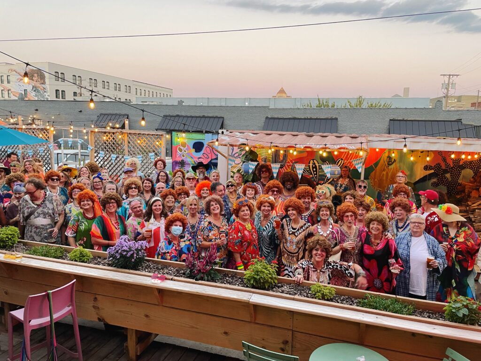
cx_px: 240
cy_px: 180
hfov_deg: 67.3
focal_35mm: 26
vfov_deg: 53.1
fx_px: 361
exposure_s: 1/60
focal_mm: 4.2
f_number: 1.6
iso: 160
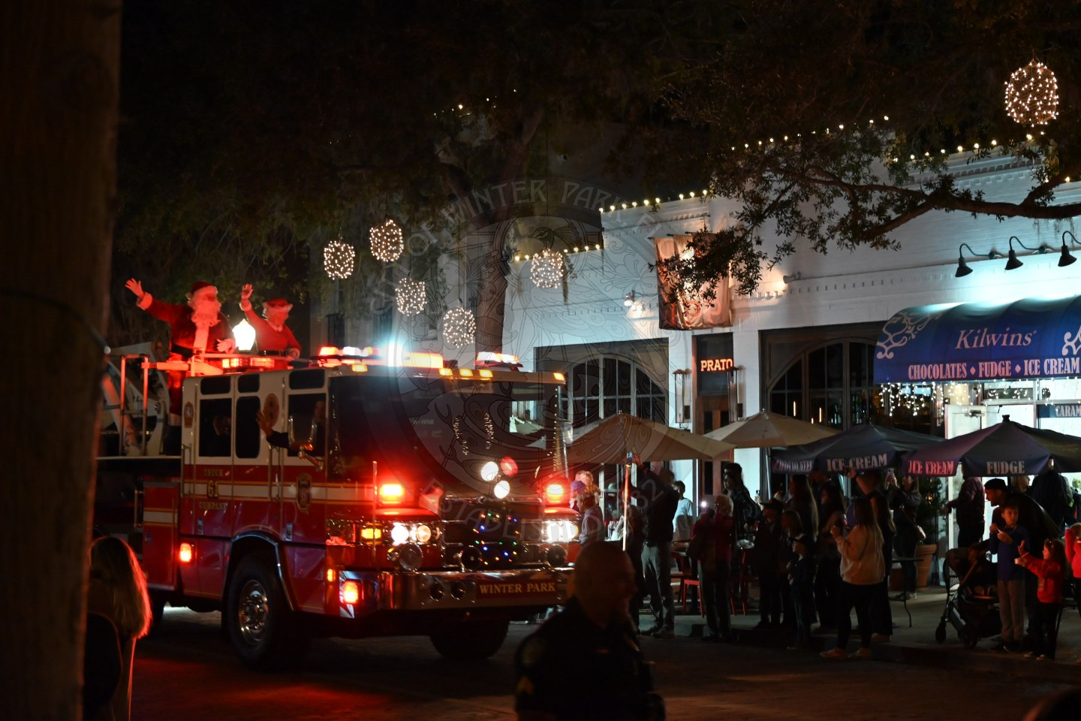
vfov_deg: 23.4
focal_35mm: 58
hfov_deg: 34.5
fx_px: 1741
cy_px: 360
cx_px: 540
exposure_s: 1/60
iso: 5000
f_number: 5.6
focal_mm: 58
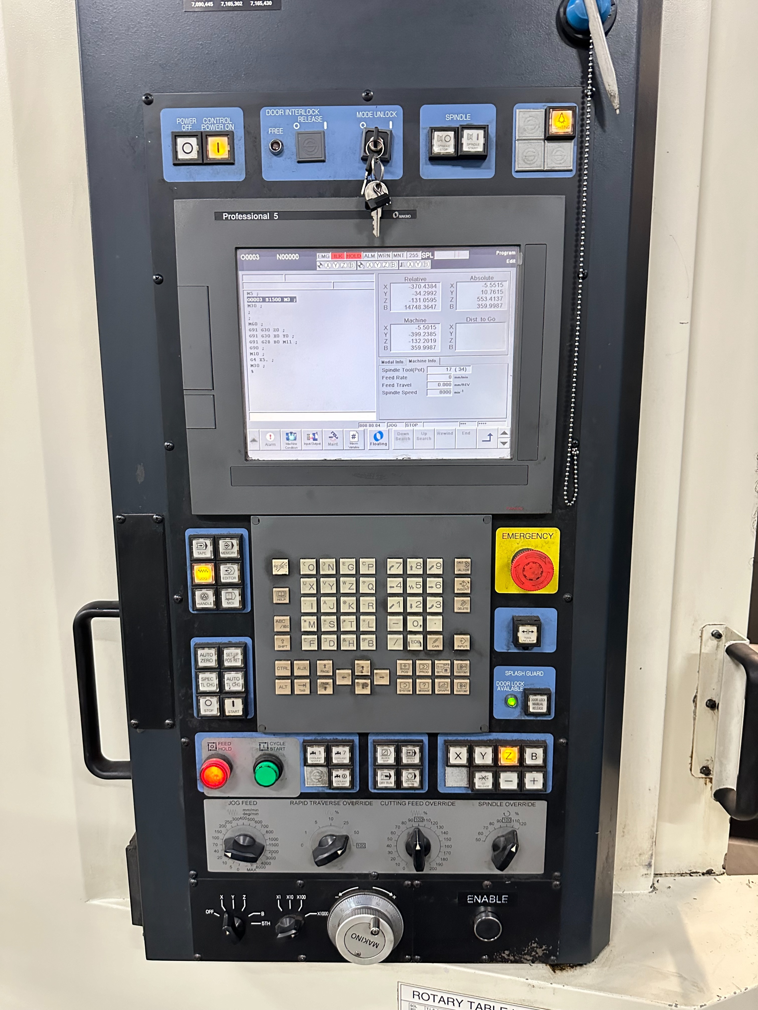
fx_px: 701
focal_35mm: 24
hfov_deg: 56.8
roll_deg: +0.1
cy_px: 505
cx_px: 379
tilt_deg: -10.7
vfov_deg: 71.6
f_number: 1.78
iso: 800
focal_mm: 6.86
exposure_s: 1/50
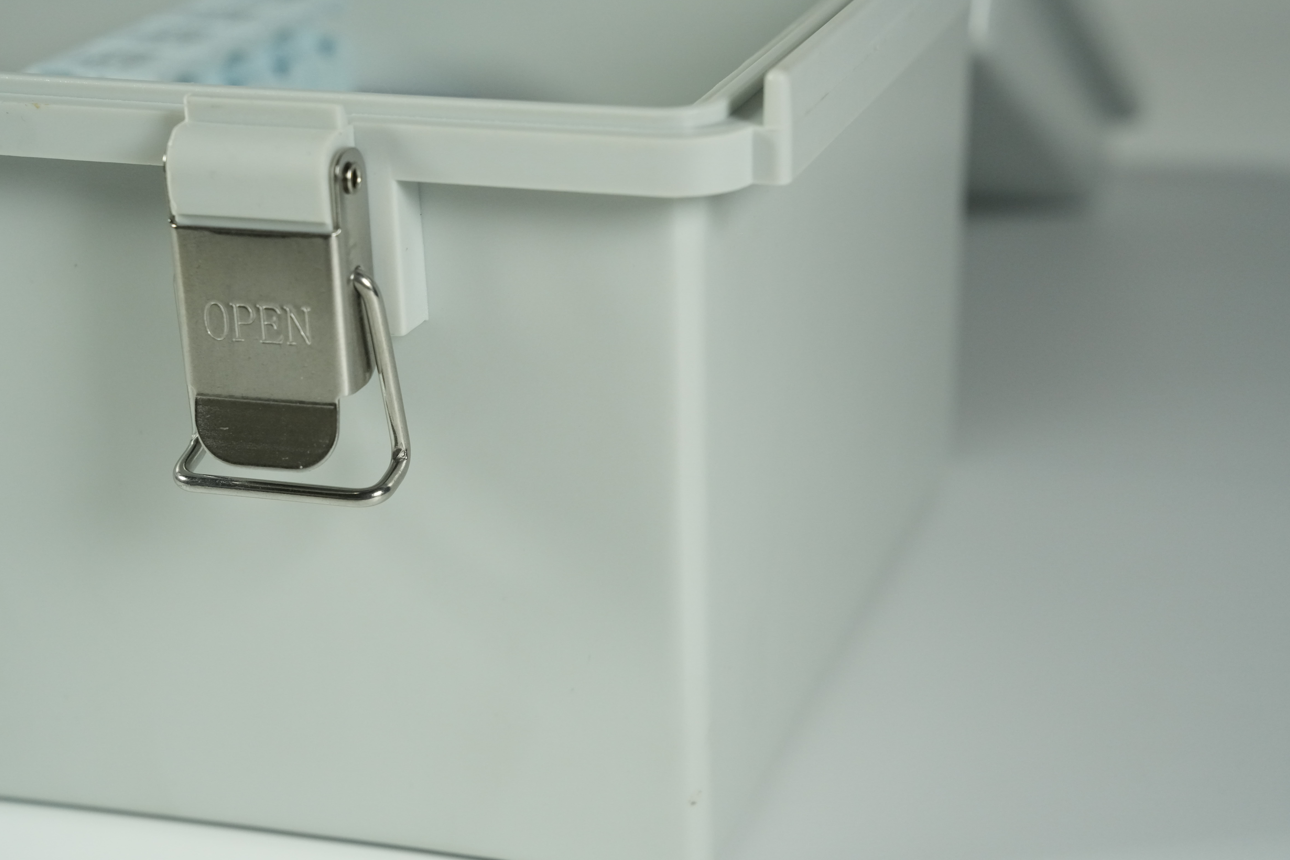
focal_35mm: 71
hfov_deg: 28.5
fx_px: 2544
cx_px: 644
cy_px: 433
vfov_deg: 19.2
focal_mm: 70
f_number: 8
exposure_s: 1/640
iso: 2500
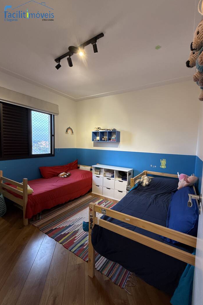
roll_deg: -2.5
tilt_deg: -3.7
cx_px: 115
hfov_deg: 76.9
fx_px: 127
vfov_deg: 100.4
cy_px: 154
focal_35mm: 15
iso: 250
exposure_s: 1/60
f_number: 2.2
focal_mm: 2.22
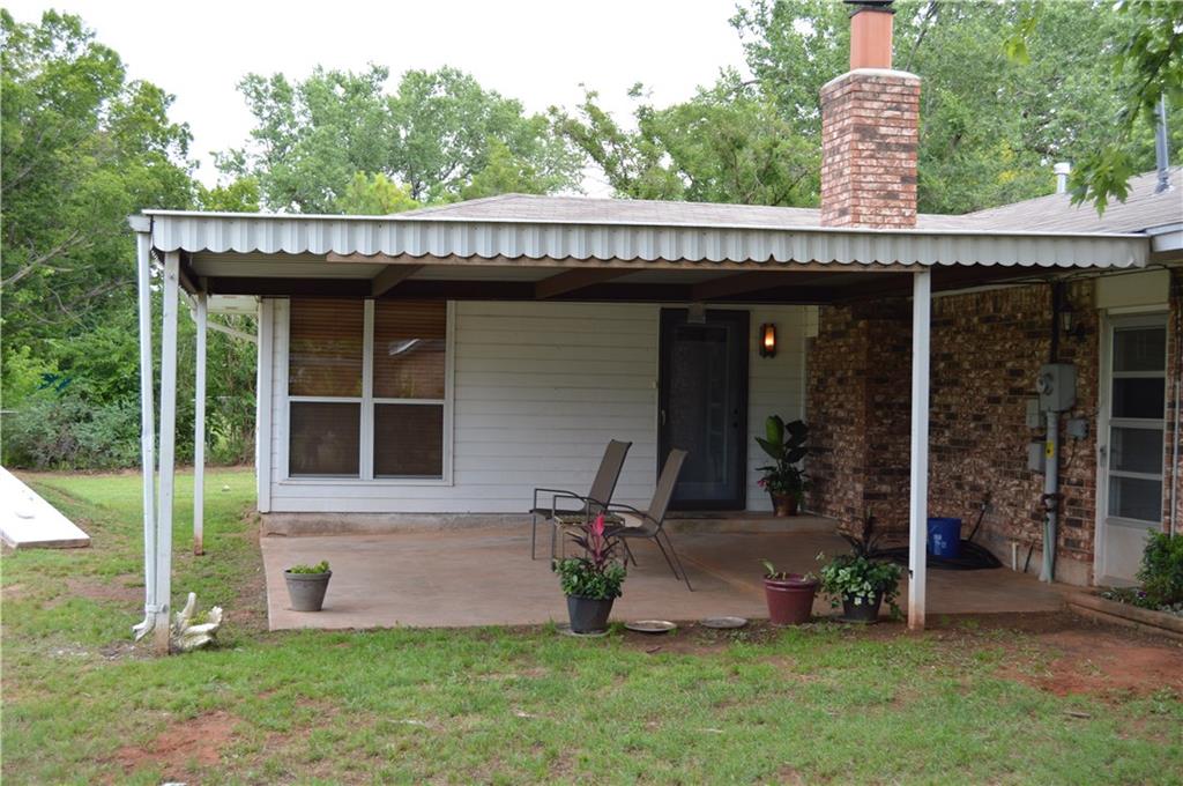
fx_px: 1378
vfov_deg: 31.8
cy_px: 393
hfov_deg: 46.5
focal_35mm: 42
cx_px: 592
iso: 110
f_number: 5.6
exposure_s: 1/125
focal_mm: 28
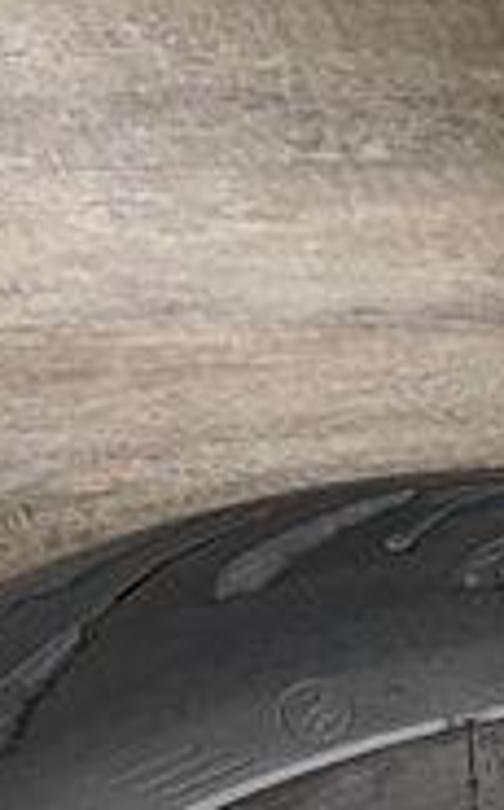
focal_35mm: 141
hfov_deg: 7.6
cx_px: 1722
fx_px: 3111
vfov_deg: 14.8
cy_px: 534
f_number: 1.78
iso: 64
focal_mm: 6.76
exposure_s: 1/21
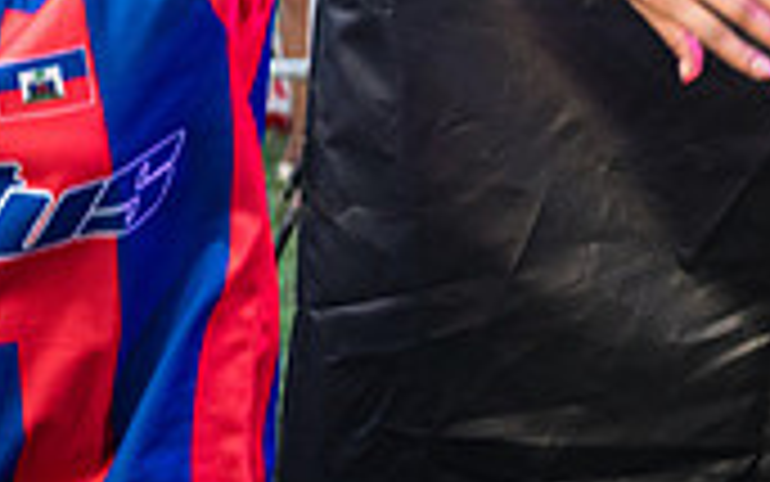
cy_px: -74
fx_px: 4345
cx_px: -279
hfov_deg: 9.9
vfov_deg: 6.3
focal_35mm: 207
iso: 2000
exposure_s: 1/320
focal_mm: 60
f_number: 4
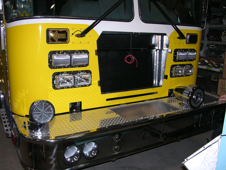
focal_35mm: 35
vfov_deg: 40.7
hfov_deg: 52.6
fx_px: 229
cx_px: 113
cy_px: 85
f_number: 2.8
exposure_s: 1/60.1
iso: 100
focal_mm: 8.9
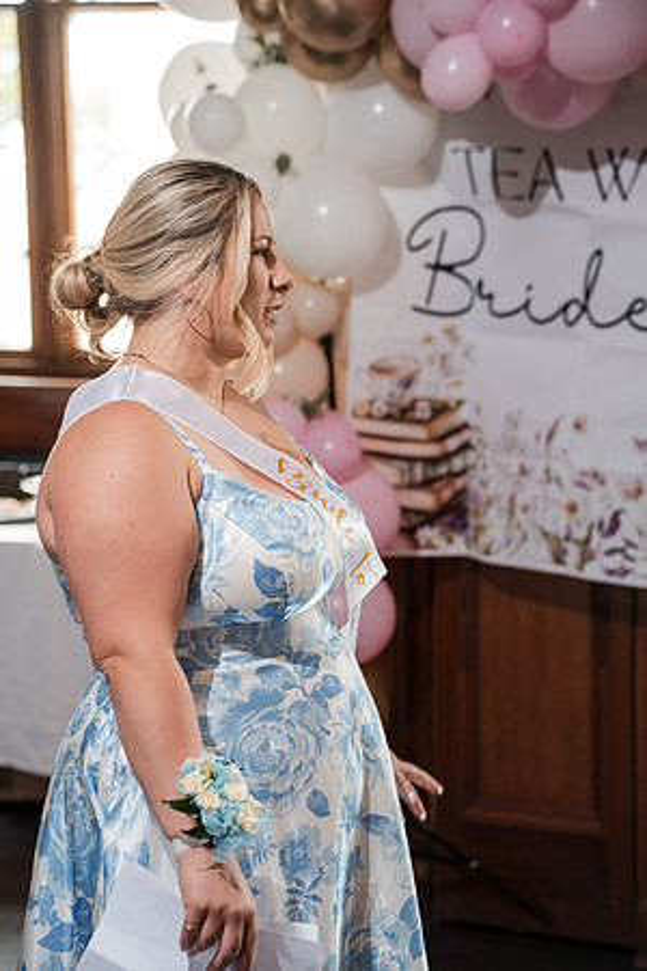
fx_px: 2480
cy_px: 486
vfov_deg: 22.1
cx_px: 324
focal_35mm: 92
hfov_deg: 14.9
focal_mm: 92
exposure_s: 1/250
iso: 1000
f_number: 4
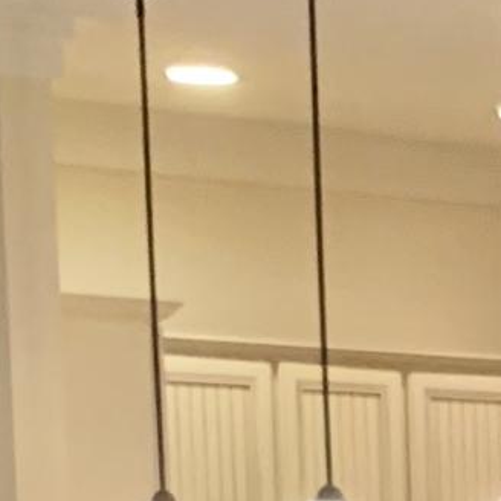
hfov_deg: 7.8
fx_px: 3439
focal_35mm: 210
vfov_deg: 7.7
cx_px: 1130
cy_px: 1271
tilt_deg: -9.4
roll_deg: -0.8
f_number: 1.8
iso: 250
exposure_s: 1/60
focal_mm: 4.25
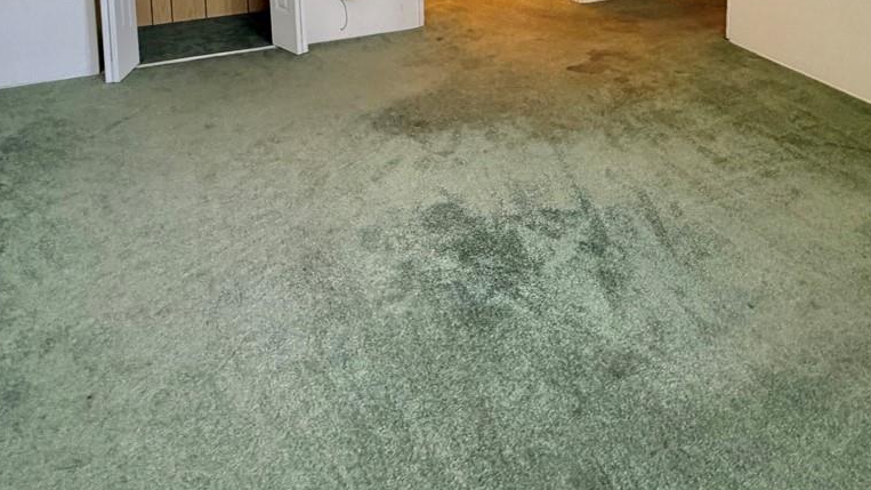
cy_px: -130
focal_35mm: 32
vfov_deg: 30.0
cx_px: 439
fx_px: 739
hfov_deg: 61.0
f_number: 2.2
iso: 250
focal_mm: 2.22
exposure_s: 1/60
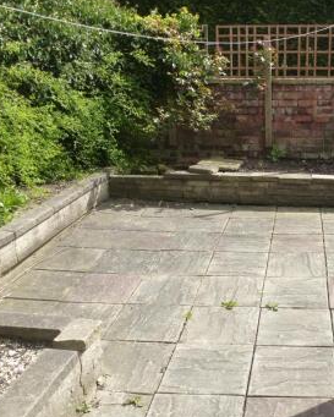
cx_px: 262
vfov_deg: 45.8
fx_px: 494
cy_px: 221
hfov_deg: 36.2
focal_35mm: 40
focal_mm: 4.3
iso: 160
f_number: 4
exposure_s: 1/400
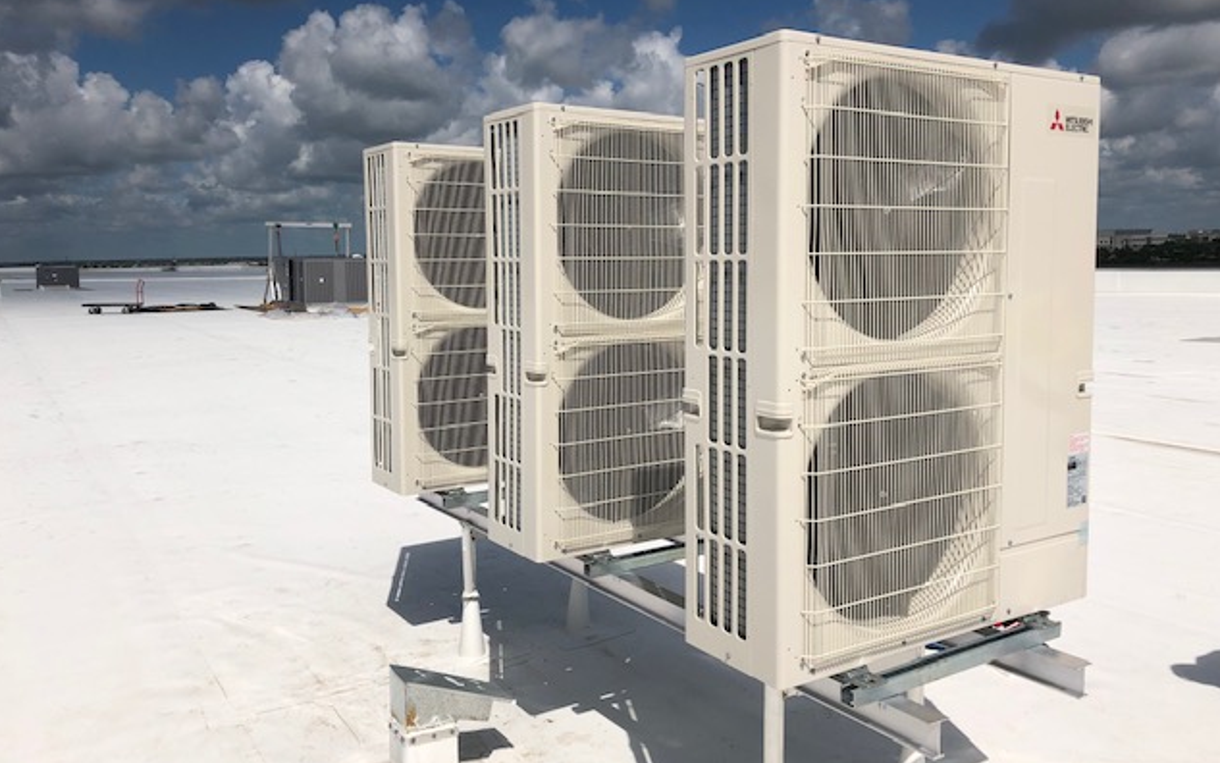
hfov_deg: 62.9
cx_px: 605
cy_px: 349
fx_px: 998
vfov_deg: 41.8
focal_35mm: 30
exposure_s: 1/8130
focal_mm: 4
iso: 20
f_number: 1.8
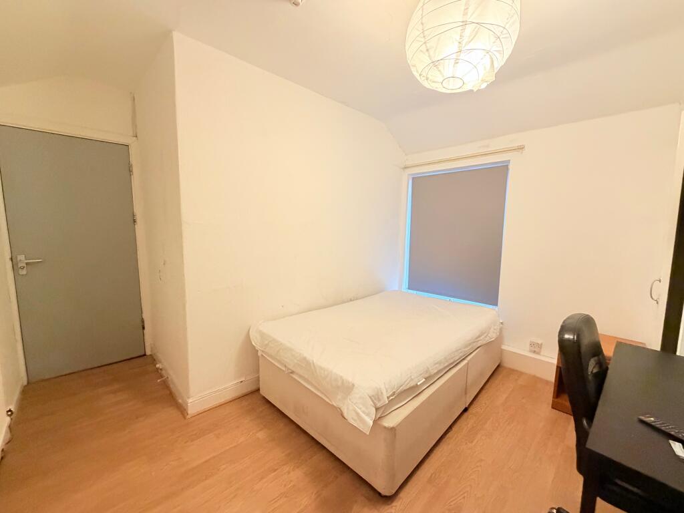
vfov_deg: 85.7
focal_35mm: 14
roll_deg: -0.6
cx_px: 342
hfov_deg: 102.1
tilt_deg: -6.7
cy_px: 256
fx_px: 277
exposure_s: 1/50
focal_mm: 2.22
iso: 500
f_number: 2.2
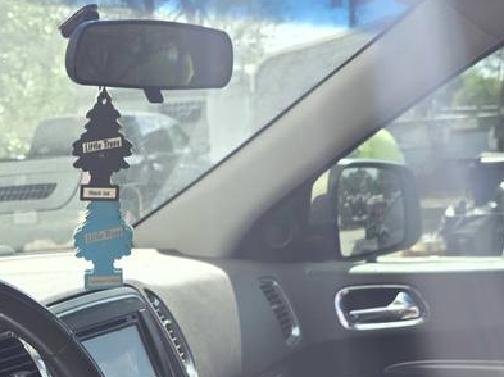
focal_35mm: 75
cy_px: 496
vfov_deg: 18.2
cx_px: 36
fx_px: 1091
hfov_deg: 25.1
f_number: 1.7
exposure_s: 1/215
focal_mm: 6.3
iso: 12
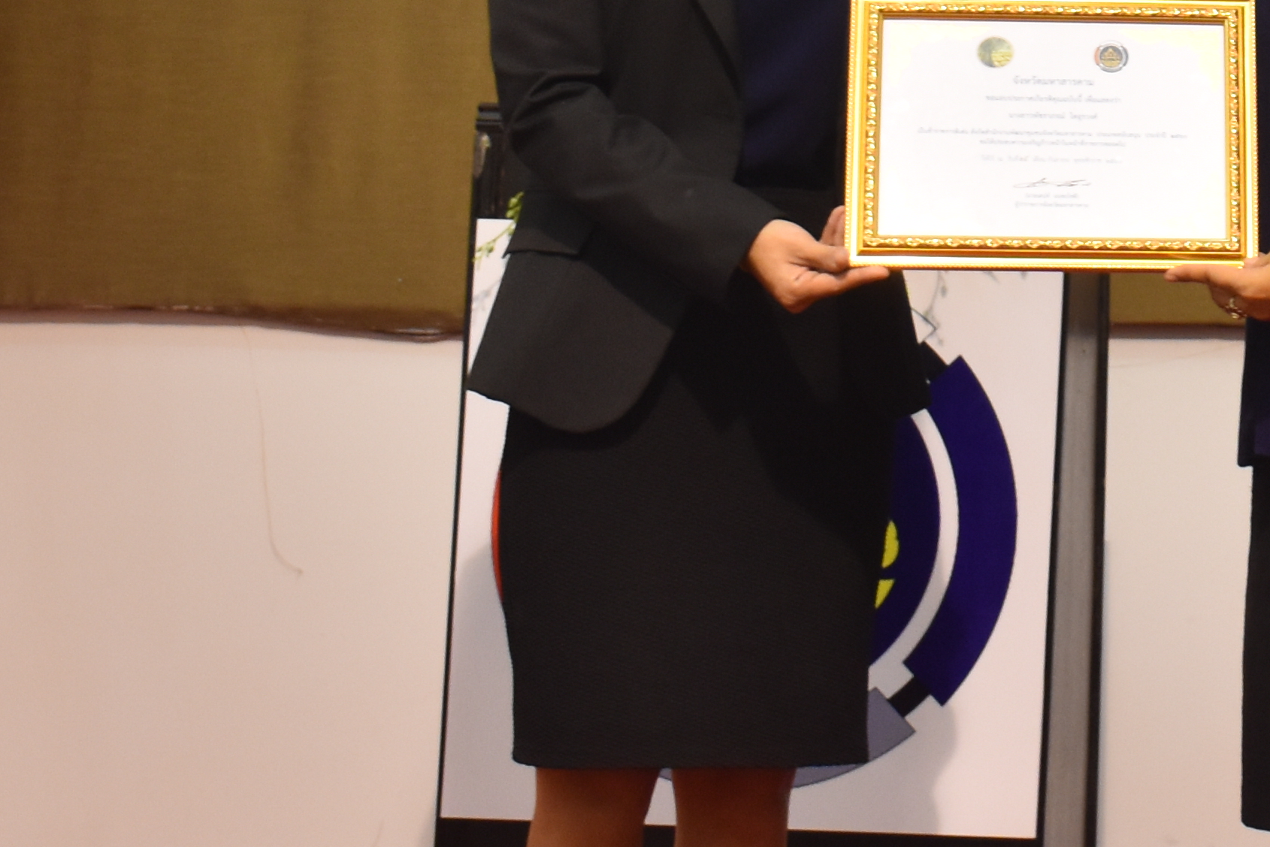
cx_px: 1498
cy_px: -331
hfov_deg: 13.9
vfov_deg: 9.3
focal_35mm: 144
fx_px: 5072
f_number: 4
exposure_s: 1/60
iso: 800
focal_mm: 27
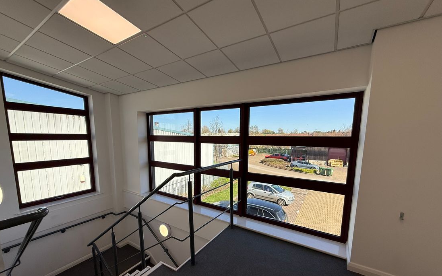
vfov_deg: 74.3
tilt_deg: -7.1
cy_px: 159
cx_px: 220
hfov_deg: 101.5
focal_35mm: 15
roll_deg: +0.7
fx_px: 181
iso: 50
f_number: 2.2
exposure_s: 1/522
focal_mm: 2.22
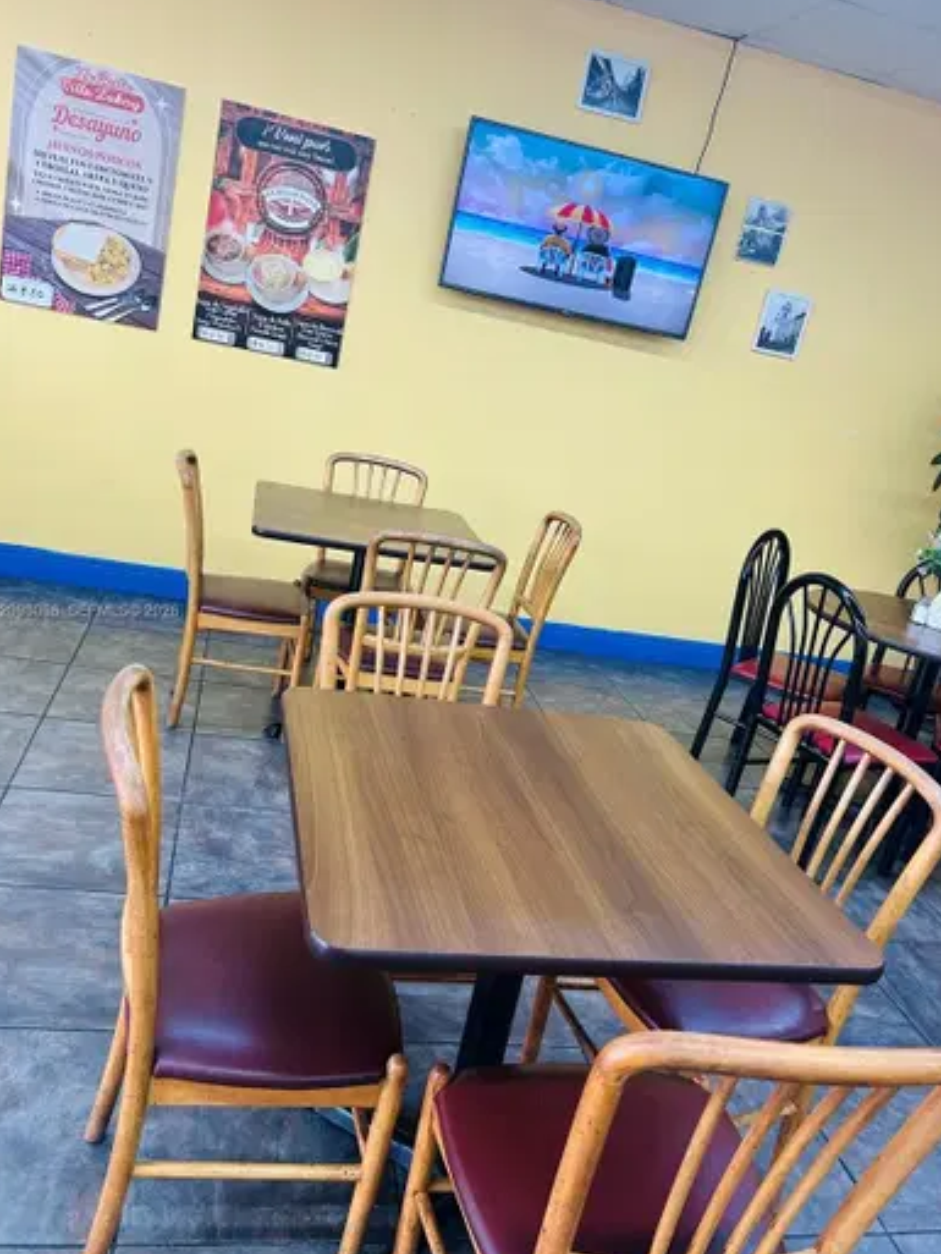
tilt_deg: -15.3
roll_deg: -12.6
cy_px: 612
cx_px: 467
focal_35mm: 27
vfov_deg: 65.3
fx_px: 978
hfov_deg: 51.4
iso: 125
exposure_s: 1/120
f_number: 1.5
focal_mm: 5.7
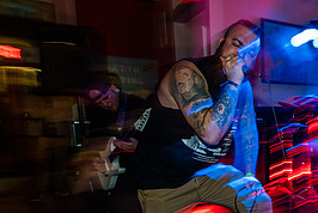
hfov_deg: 47.7
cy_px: 143
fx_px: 292
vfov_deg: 39.6
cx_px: 316
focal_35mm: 33
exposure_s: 1/10
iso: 160
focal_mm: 14
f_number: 2.8
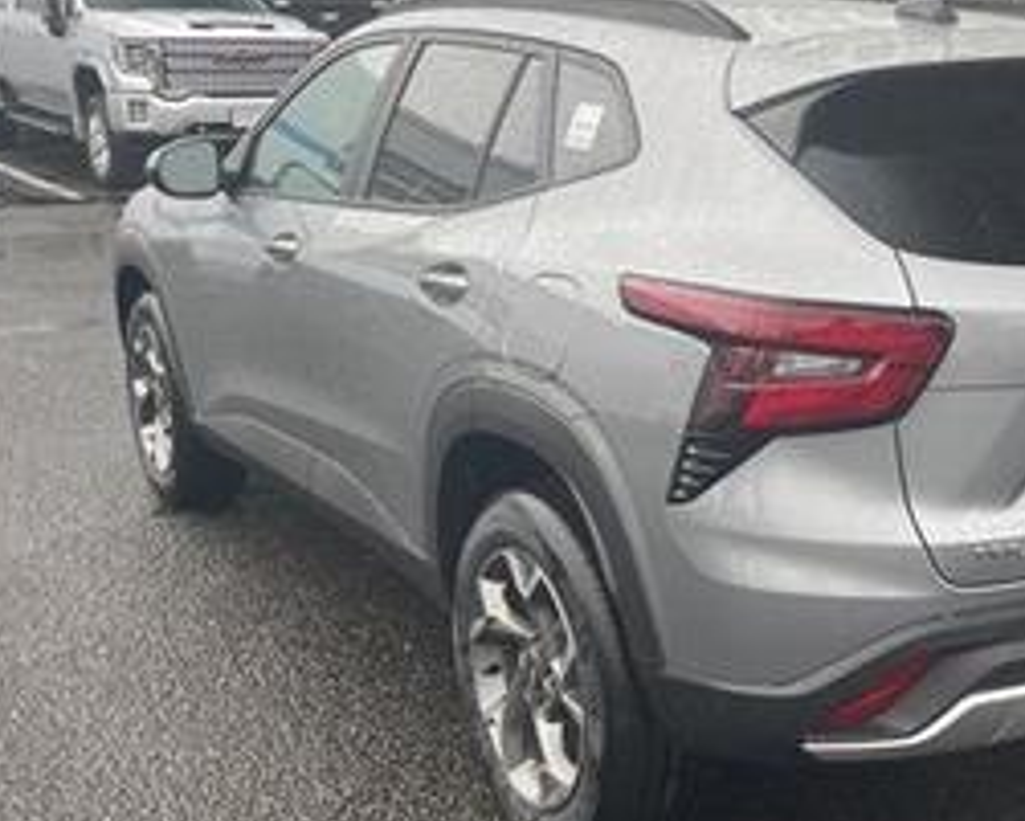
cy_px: 417
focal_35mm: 51
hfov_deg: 35.7
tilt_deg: -14.3
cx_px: 780
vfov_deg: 29.7
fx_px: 1548
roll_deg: -0.9
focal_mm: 4.2
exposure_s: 1/211
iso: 32
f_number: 1.6
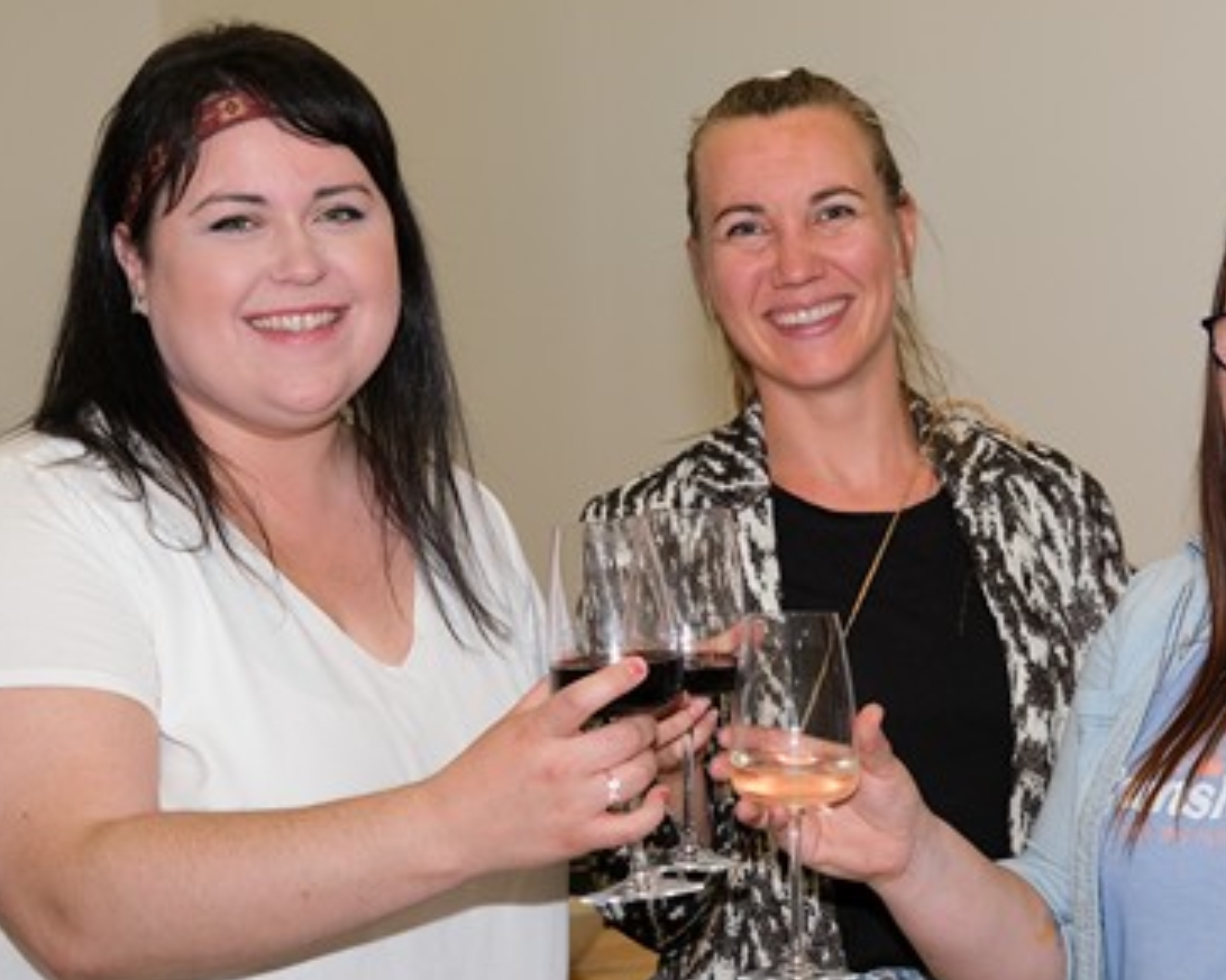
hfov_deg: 23.2
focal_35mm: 82
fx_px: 2975
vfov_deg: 18.7
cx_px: 825
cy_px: 586
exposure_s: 1/125
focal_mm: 35
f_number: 4
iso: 400
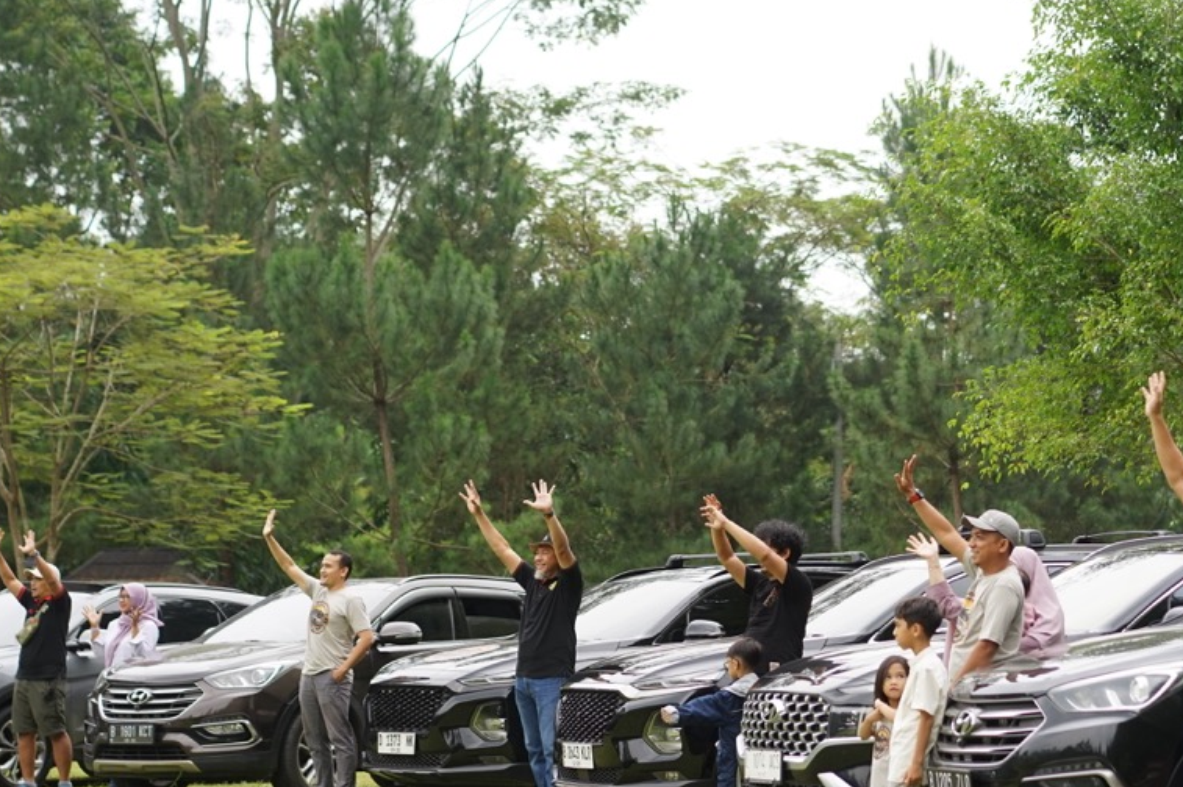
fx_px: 3055
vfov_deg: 14.7
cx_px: 730
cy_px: 407
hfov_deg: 21.9
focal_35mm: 93
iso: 125
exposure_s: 1/640
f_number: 2.8
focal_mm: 55
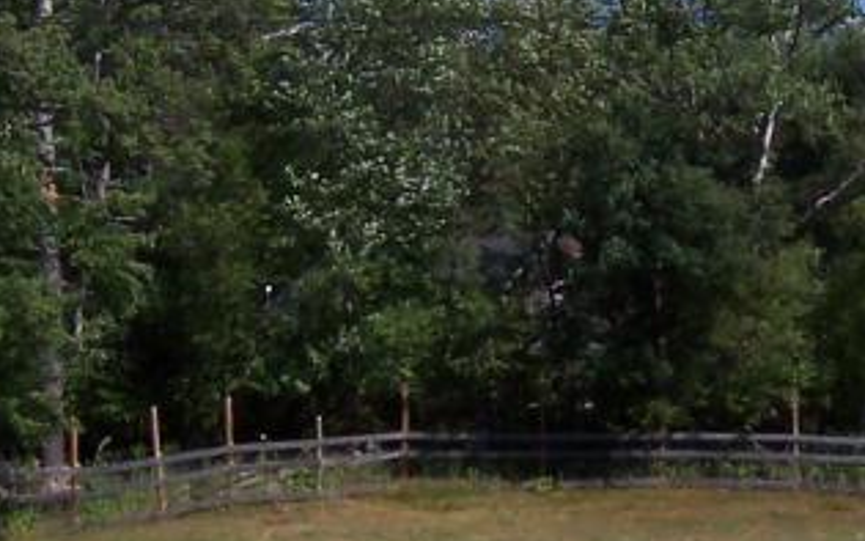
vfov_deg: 10.6
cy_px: 379
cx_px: 827
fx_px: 2924
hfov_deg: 16.5
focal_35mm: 124
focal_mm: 5.6
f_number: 5.6
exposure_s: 1/750
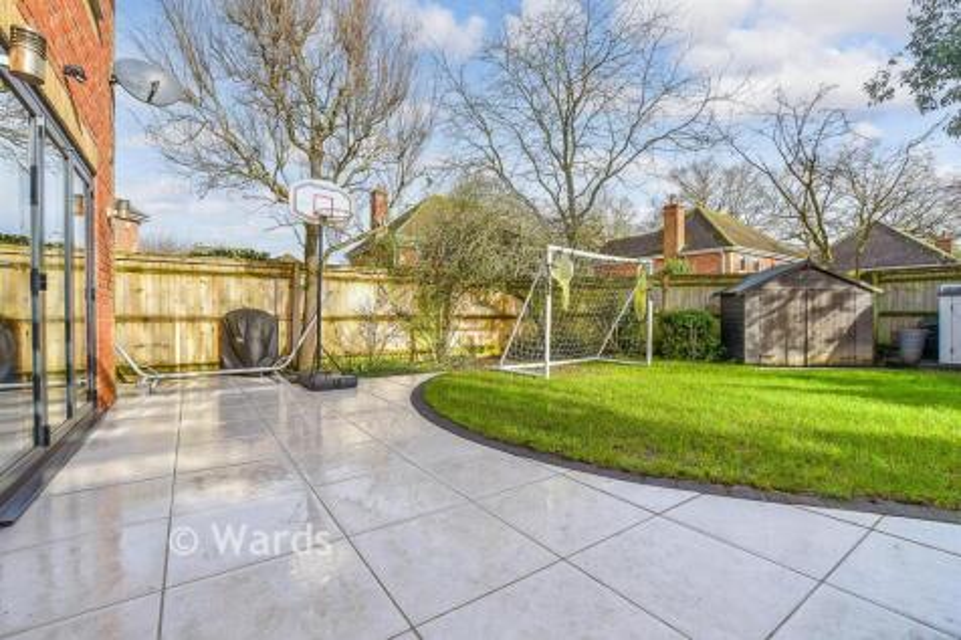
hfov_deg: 71.5
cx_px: 480
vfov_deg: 51.3
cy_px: 320
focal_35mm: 25
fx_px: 667
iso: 160
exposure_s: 1/160
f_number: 8
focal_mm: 17
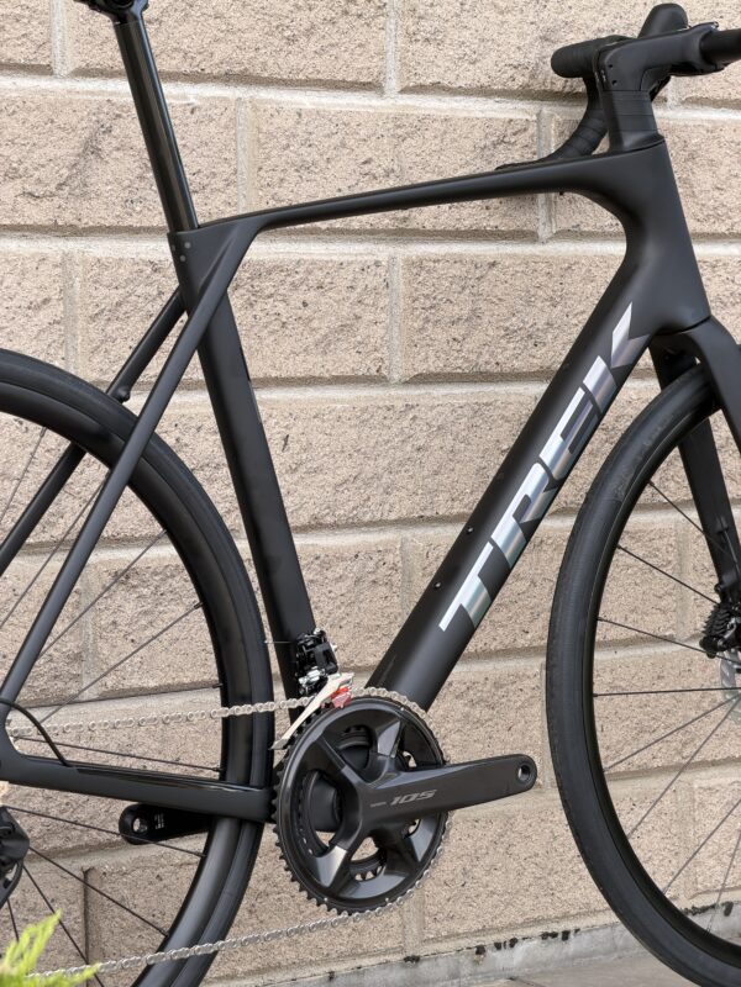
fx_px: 2854
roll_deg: -0.1
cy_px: 494
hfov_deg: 14.8
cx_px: 370
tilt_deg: -3.5
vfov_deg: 19.6
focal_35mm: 100
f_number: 2.8
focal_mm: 16.89
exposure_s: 1/121
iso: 50
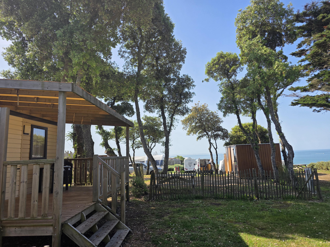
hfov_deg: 73.9
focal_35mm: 23
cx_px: 165
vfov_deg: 58.9
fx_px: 219
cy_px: 124
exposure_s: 1/3455
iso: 80
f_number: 1.7
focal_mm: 6.3
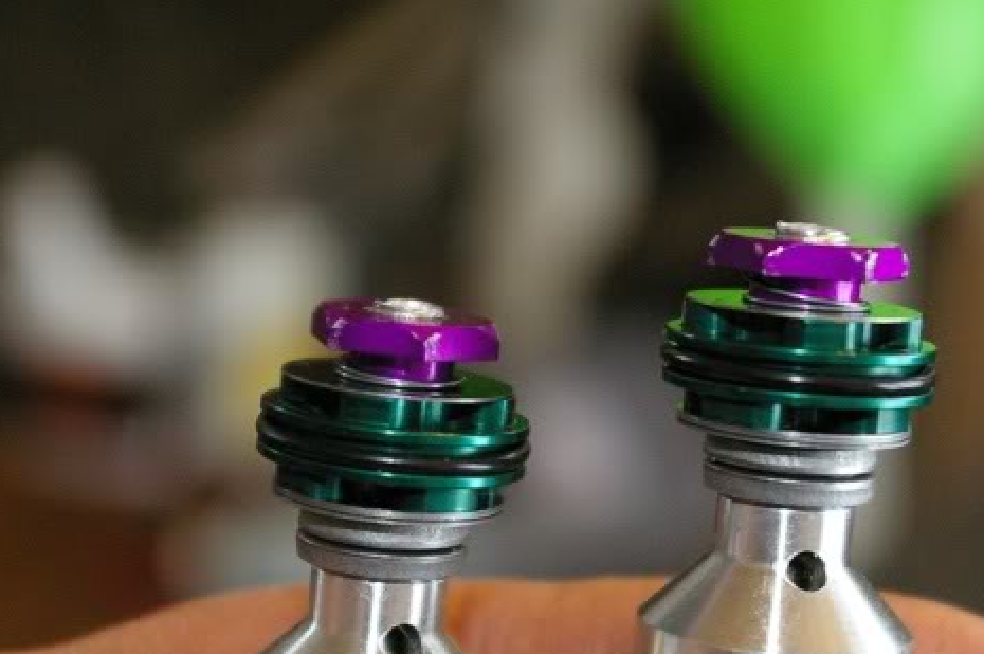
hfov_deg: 22.0
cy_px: 406
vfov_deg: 14.7
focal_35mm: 93
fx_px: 2531
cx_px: 596
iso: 1600
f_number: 5.6
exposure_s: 1/125
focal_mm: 45
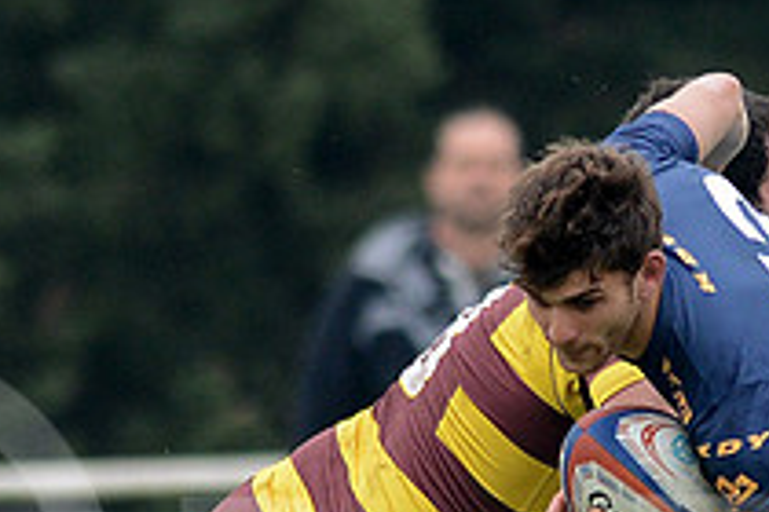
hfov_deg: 1.8
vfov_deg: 1.2
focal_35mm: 1161
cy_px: 605
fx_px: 24798
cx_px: 476
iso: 800
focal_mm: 420
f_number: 4
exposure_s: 1/800
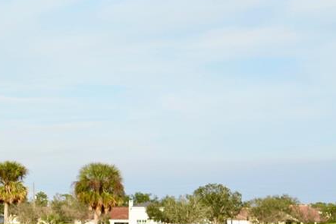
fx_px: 1566
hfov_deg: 11.5
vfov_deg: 8.1
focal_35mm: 168
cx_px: -226
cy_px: 271
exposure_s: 1/250
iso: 110
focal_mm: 31
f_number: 8
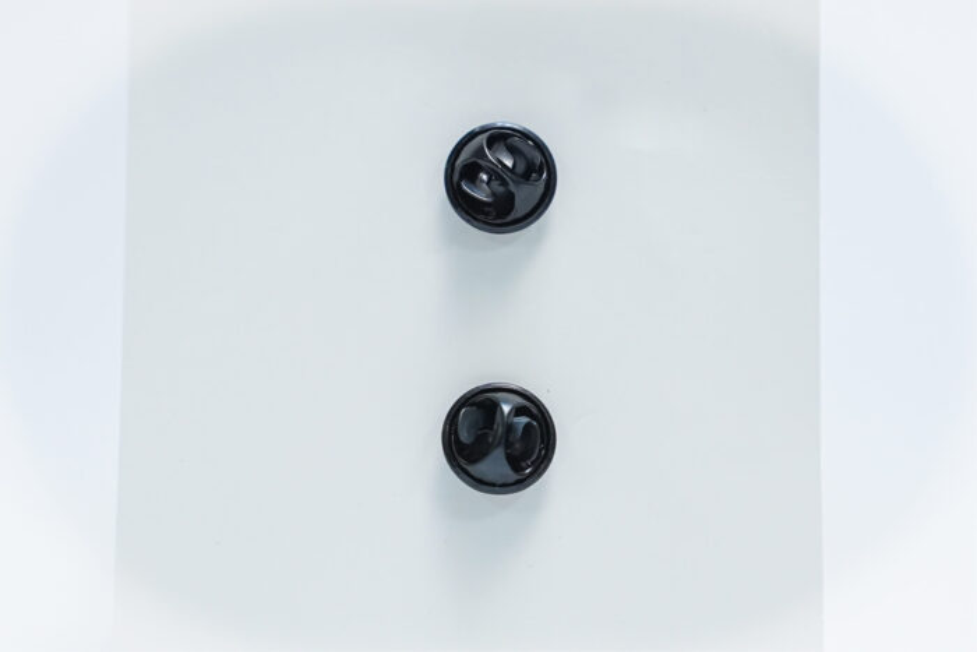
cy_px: 326
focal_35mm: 105
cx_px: 488
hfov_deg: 19.5
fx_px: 2850
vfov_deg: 13.0
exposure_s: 1/640
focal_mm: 70
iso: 3200
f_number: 4.5
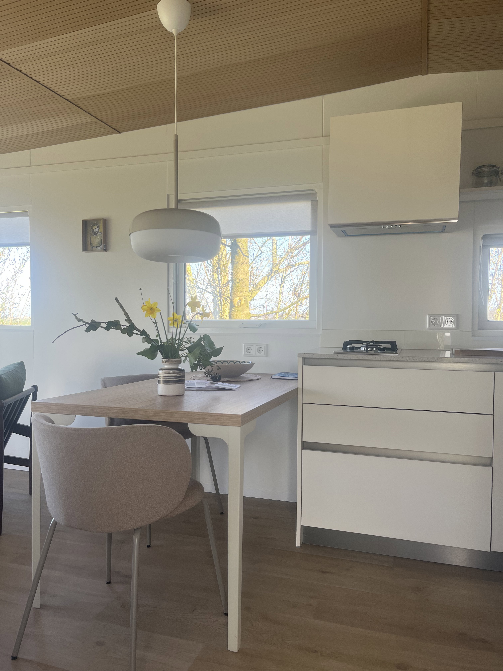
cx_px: 252
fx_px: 504
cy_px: 336
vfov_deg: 67.3
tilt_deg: -3.9
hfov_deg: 53.1
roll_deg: +0.5
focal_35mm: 26
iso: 50
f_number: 1.6
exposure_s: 1/167
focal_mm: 5.1
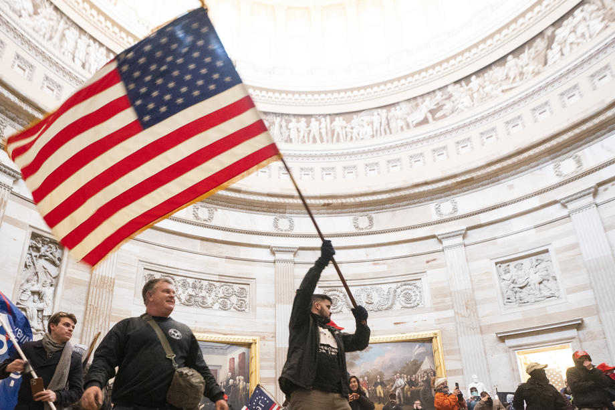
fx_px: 273
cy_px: 205
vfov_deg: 73.7
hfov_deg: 96.7
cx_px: 308
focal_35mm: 16
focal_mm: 16
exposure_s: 1/80
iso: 5000
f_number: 3.2
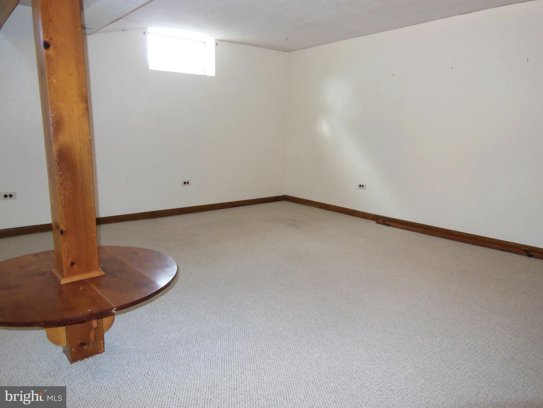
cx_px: 272
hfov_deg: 69.4
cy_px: 204
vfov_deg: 54.9
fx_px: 392
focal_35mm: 25
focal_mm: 4.5
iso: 320
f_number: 3.5
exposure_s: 1/25
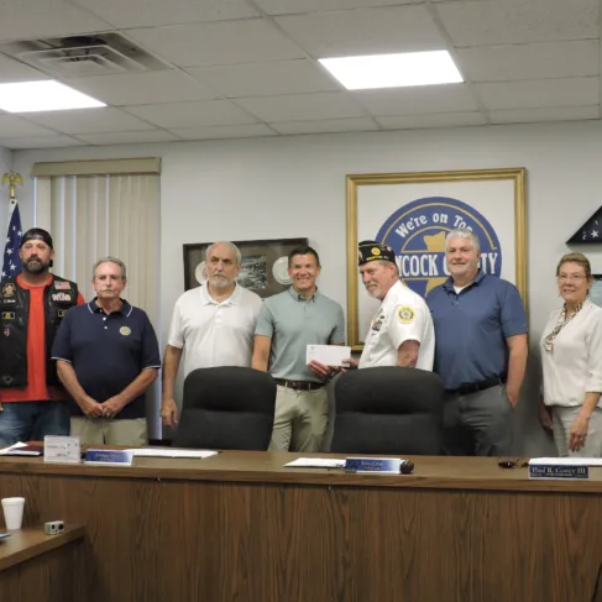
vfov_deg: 32.8
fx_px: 1023
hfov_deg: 32.8
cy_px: 302
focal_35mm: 52
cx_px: 327
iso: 280
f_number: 3.4
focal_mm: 7.7
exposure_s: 1/50
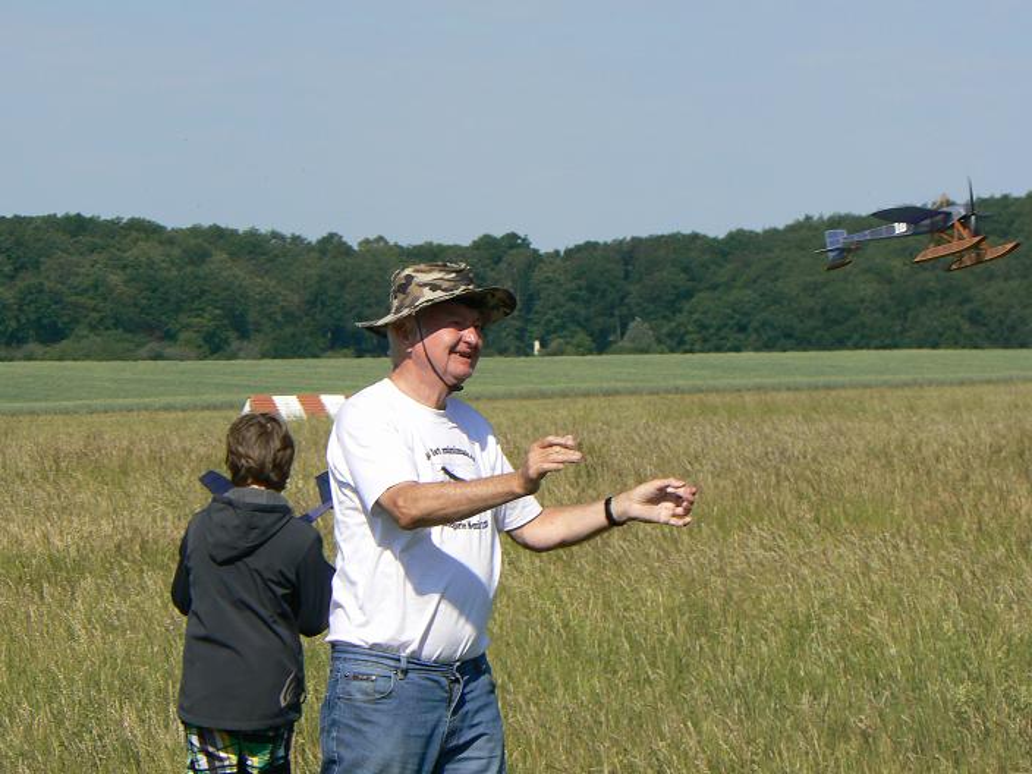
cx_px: 516
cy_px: 387
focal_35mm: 252
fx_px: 7513
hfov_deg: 7.9
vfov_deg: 5.9
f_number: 7.1
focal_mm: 41.9
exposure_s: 1/400
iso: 80
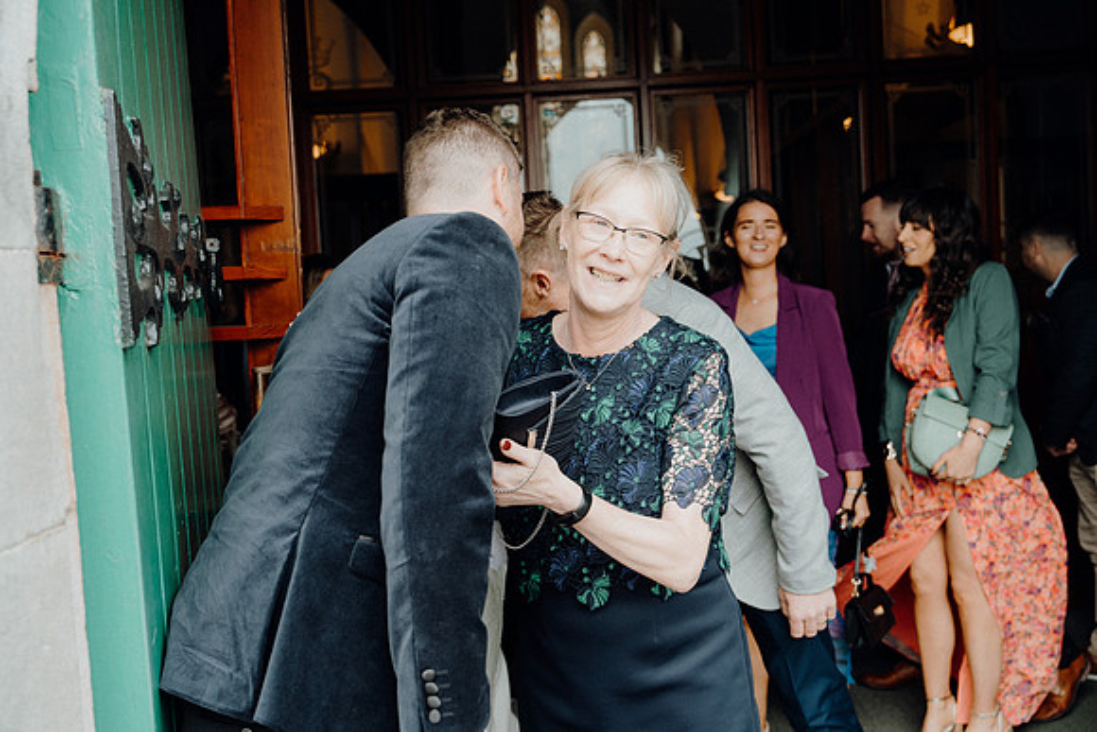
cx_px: 548
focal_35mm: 33
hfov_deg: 57.2
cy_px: 366
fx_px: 1006
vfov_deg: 40.0
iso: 320
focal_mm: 33
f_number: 3.5
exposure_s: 1/200
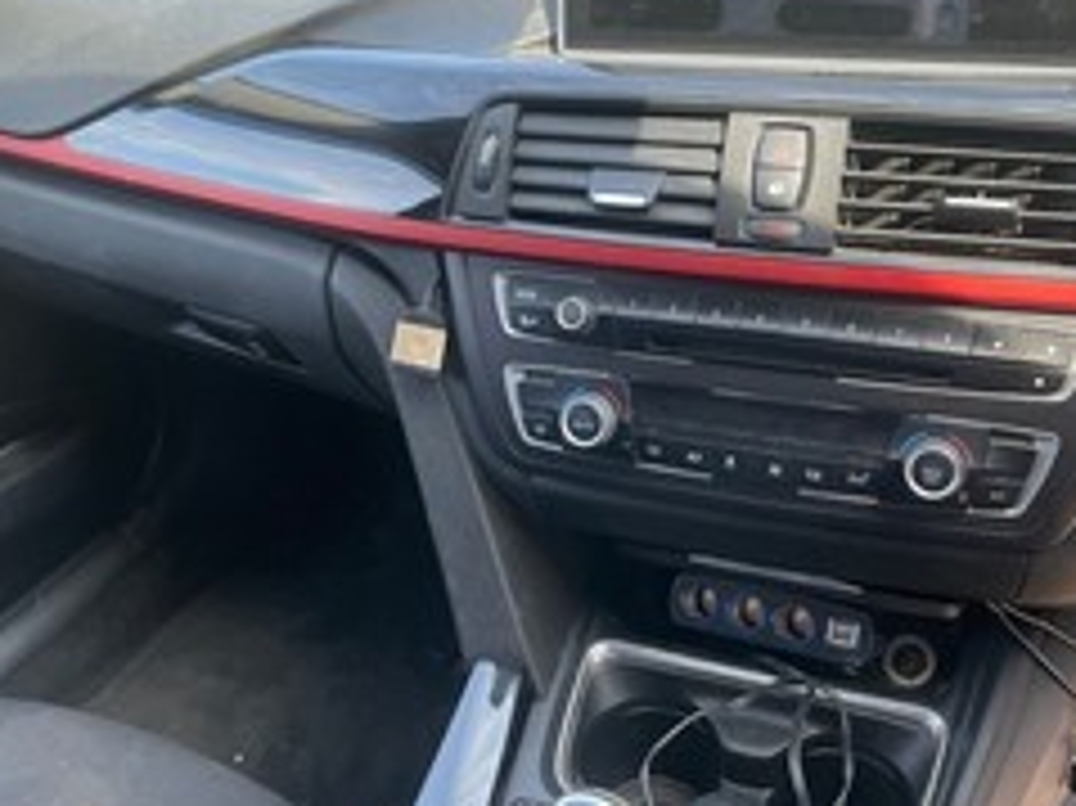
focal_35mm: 38
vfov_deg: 37.7
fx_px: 1181
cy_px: 378
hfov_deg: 48.8
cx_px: 626
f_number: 1.6
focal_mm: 4.2
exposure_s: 1/121
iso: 50
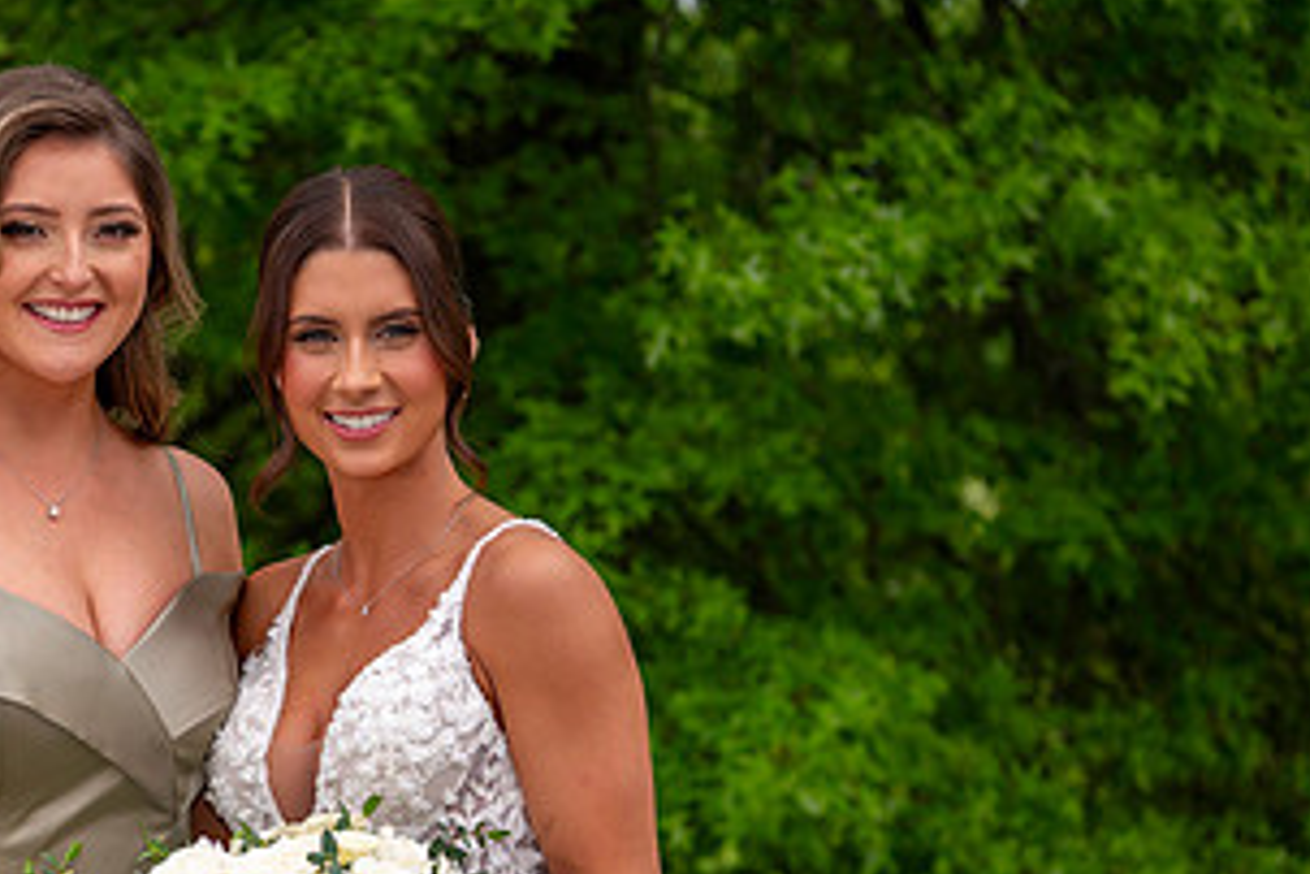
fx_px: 4876
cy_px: 584
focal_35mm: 134
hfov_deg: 15.2
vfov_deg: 10.2
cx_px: 281
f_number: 4
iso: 200
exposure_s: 1/1000
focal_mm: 70
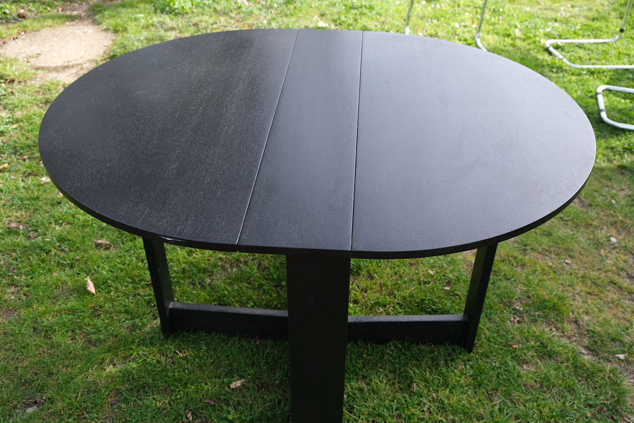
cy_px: 212
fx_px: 564
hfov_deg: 58.7
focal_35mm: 32
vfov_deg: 41.1
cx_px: 317
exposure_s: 1/125
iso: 160
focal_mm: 21.4
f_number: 5
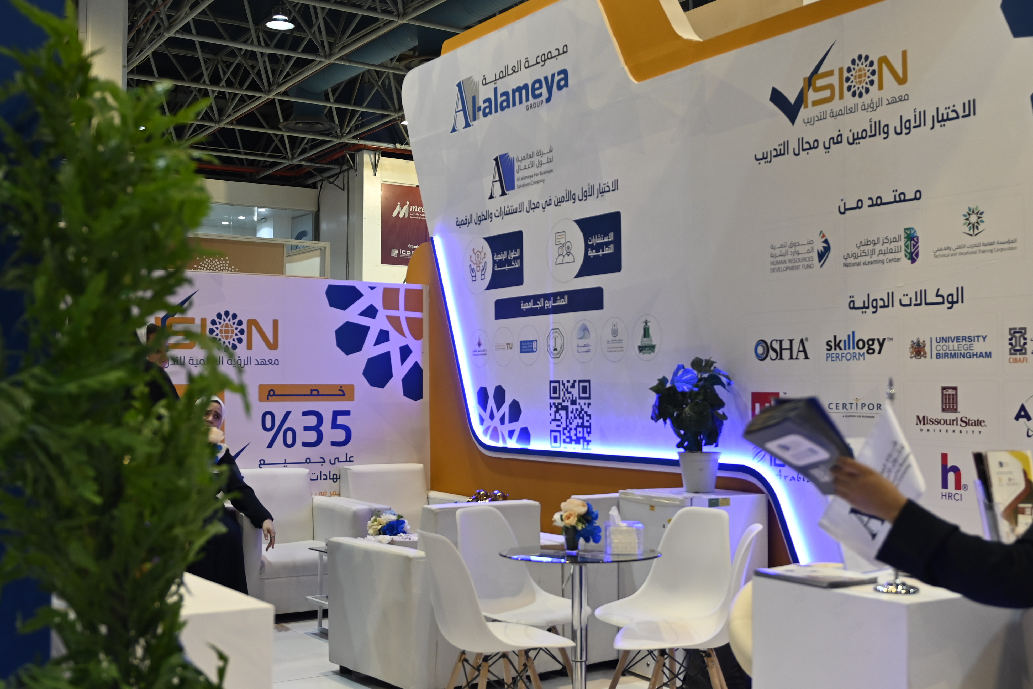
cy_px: 344
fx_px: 1148
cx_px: 516
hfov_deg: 48.5
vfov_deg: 33.4
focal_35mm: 40
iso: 400
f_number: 2.8
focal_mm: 27
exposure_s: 1/200
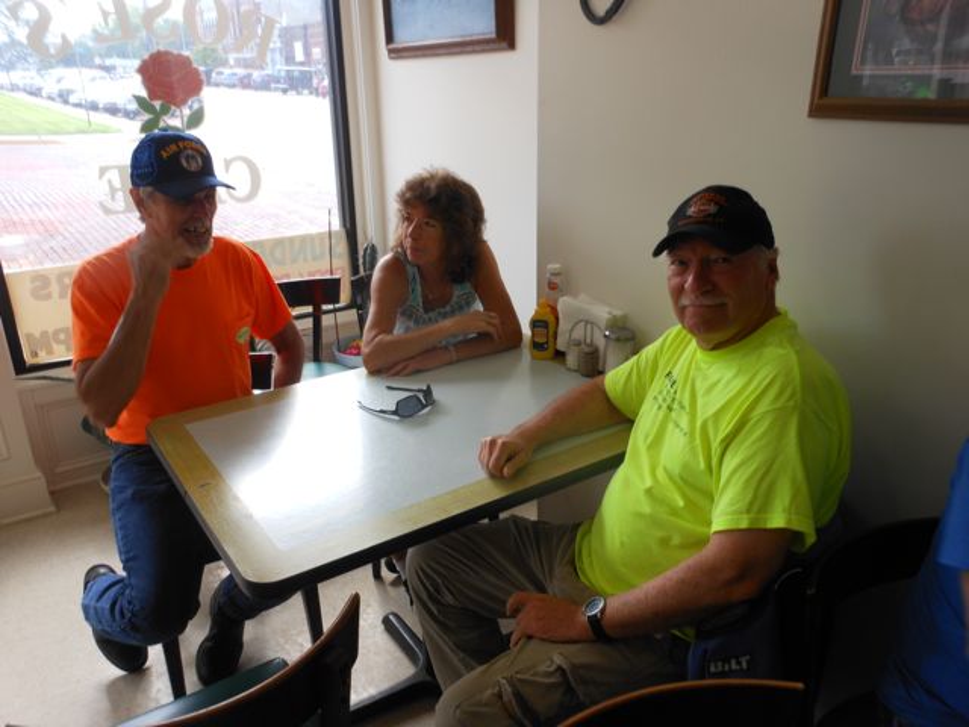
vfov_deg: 49.7
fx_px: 784
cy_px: 364
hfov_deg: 63.4
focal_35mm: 28
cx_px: 484
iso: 80
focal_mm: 5
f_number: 3.7
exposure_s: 1/40
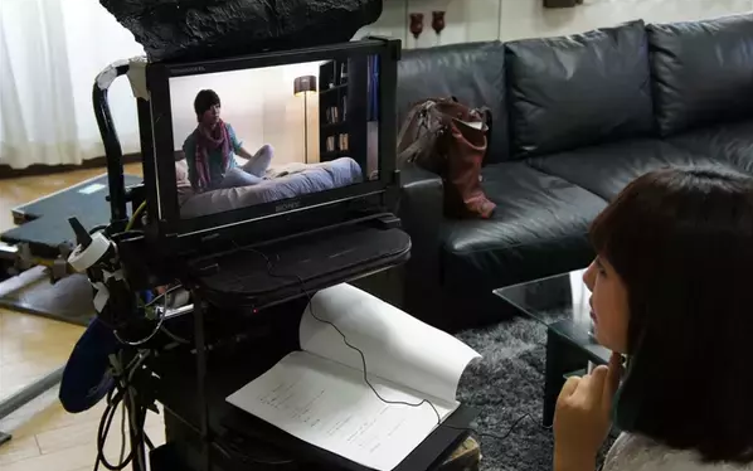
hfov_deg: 43.5
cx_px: 376
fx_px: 944
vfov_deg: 28.0
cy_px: 247
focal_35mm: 46
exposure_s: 1/80
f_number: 4
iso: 1600
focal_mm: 30
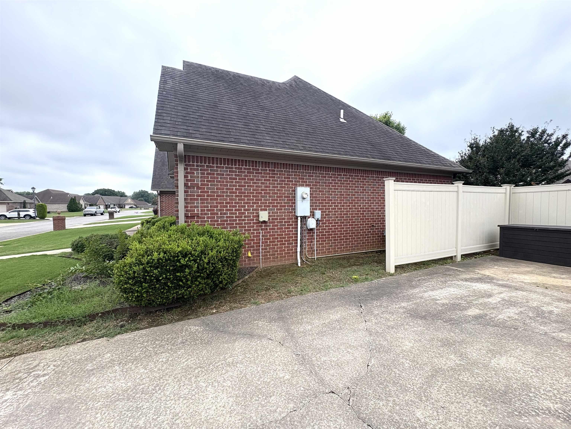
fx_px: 231
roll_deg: +0.4
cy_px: 214
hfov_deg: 102.1
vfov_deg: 85.7
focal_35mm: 14
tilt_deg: -1.4
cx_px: 286
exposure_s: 1/284
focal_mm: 2.22
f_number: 2.2
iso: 64
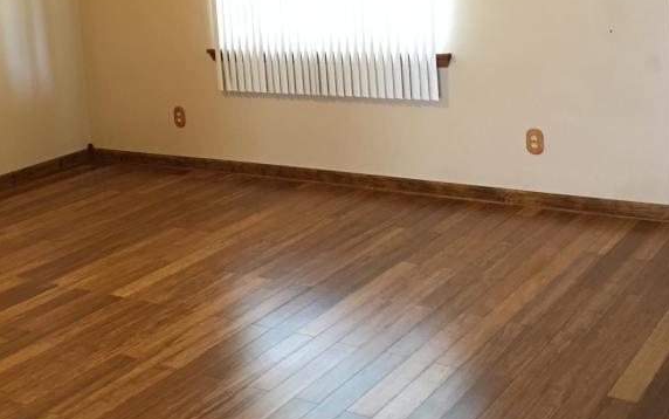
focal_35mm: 55
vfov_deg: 23.1
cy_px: 61
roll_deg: +3.6
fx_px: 1003
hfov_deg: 36.7
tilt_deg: -4.9
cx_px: 261
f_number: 2.2
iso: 80
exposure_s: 1/8
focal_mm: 4.15
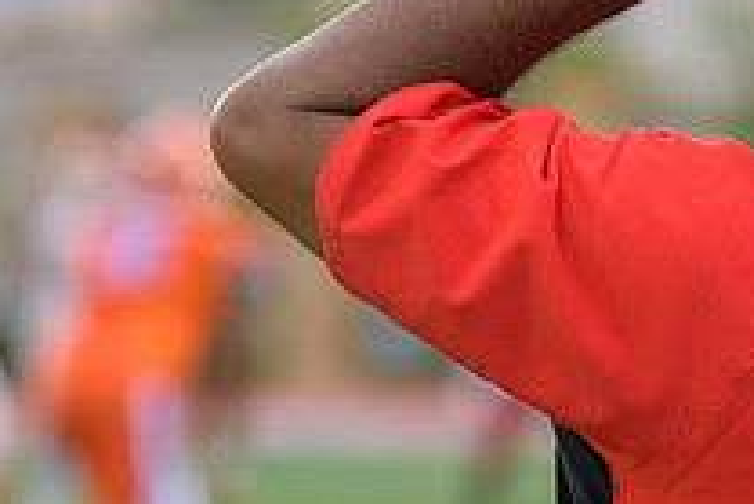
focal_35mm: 335
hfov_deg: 6.1
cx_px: 410
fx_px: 7021
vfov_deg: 4.1
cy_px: 34
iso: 1800
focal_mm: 120
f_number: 2.8
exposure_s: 1/500
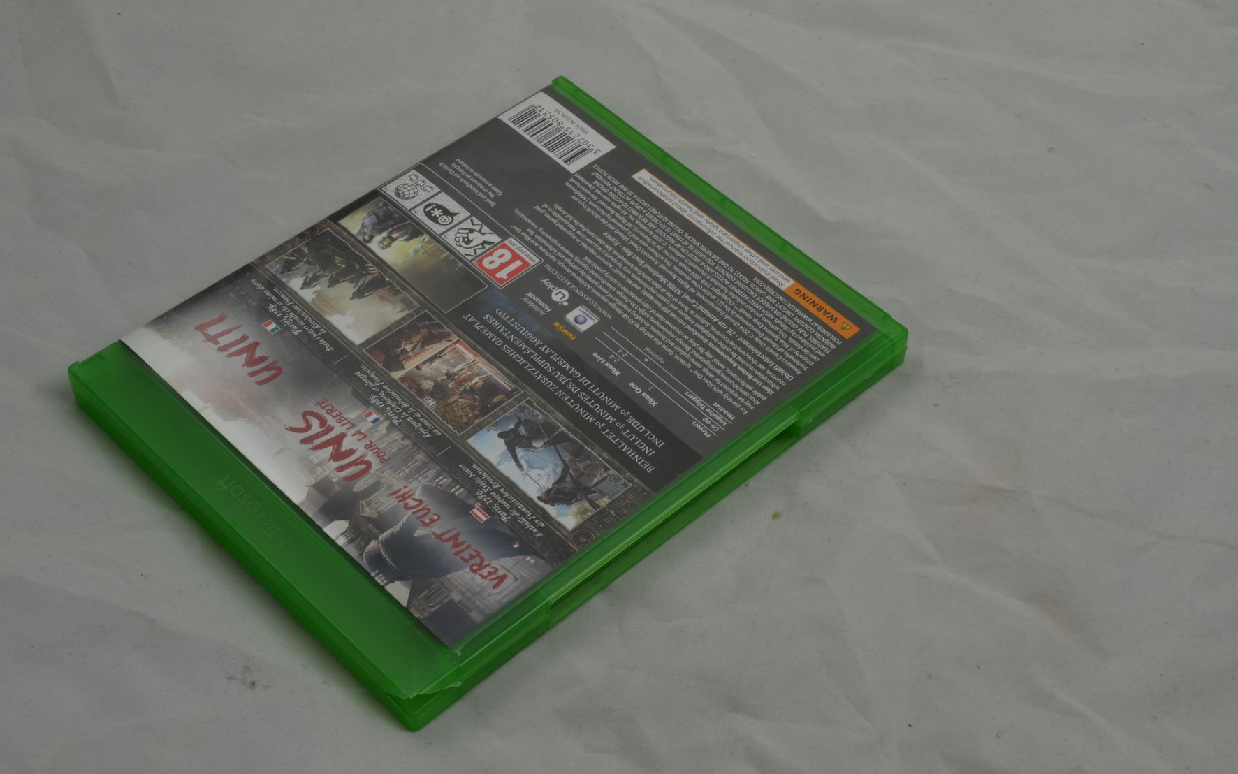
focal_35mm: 62
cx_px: 622
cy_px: 384
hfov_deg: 33.0
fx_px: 2092
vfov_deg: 21.0
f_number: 20
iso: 100
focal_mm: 40
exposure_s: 1/3
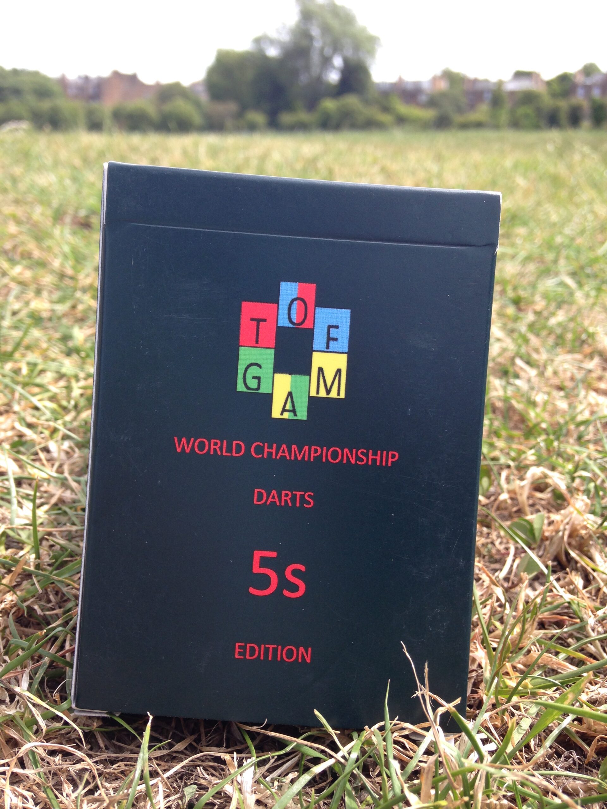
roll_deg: -0.1
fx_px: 772
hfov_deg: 42.9
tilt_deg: -17.9
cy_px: 404
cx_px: 304
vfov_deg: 55.4
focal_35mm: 33
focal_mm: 4.12
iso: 50
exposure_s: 1/417
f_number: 2.4
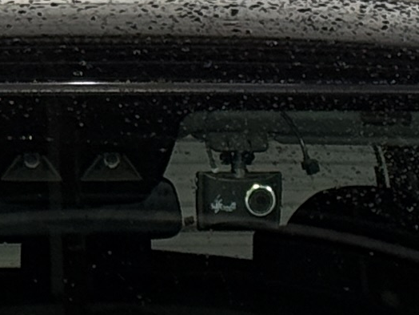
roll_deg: +0.0
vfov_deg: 3.9
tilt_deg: -11.3
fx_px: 4466
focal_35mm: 369
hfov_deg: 5.4
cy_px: 915
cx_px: 49
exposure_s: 1/120
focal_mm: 6.76
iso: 100
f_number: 1.78
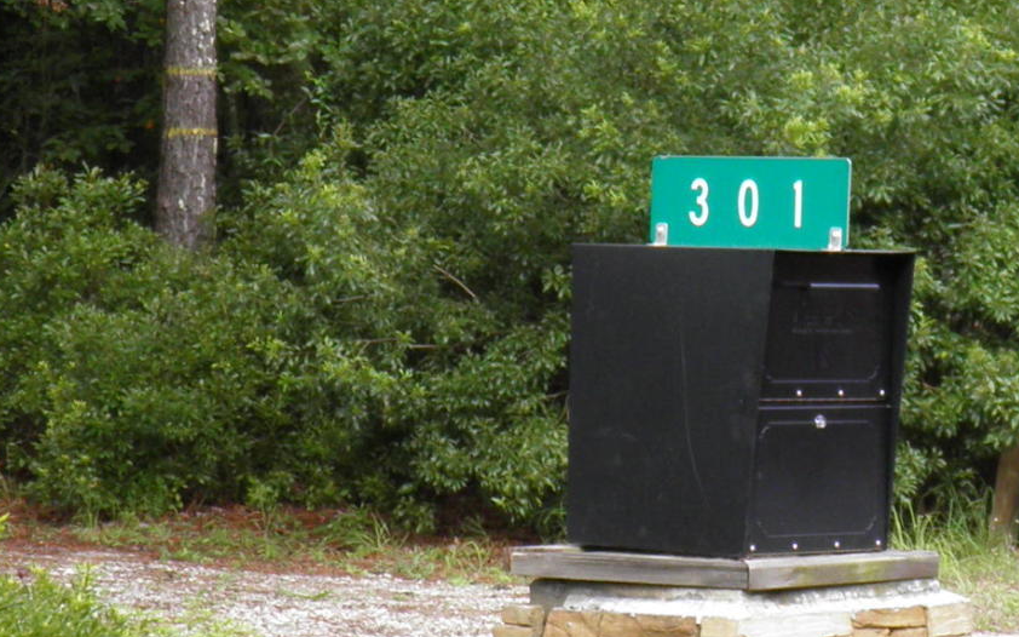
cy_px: 86
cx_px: 831
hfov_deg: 11.3
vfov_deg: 7.1
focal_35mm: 185
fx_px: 5137
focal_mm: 8.9
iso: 50
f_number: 4.4
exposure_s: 1/80
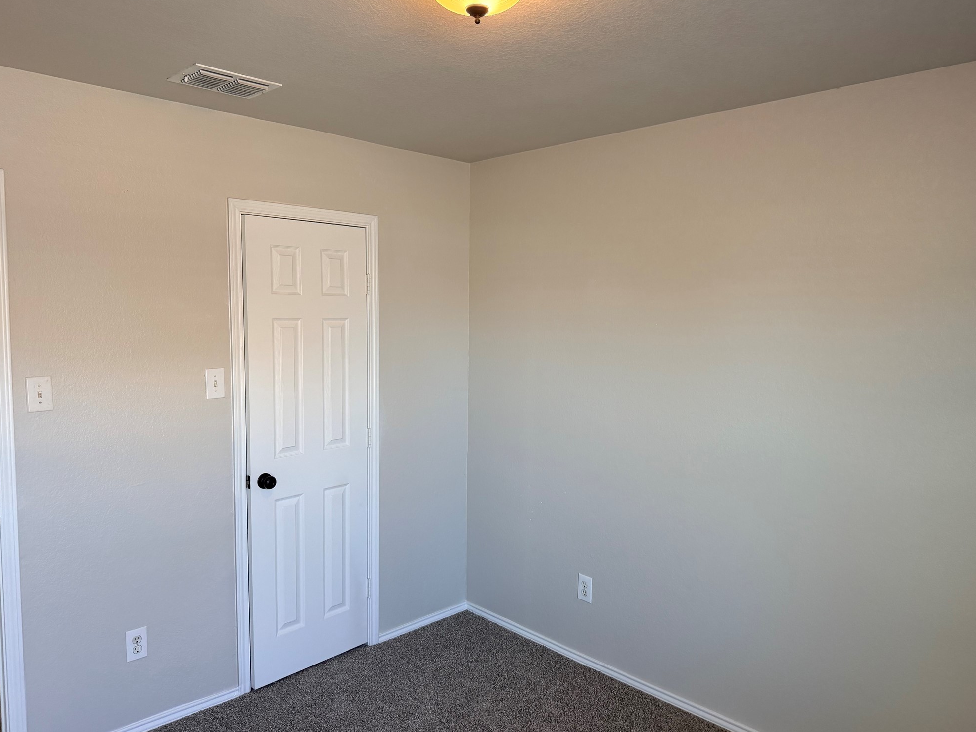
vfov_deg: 54.9
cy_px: 359
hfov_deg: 69.4
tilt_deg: -5.4
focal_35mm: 25
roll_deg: -0.9
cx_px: 487
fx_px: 705
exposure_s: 1/120
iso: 200
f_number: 1.78
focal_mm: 6.76
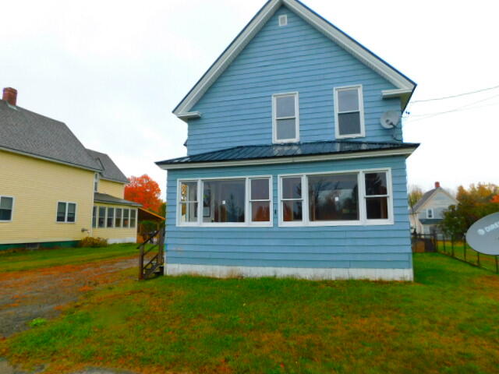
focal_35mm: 23
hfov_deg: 73.9
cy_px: 187
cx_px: 250
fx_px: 332
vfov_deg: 58.9
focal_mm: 4
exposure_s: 1/50
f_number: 3
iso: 125
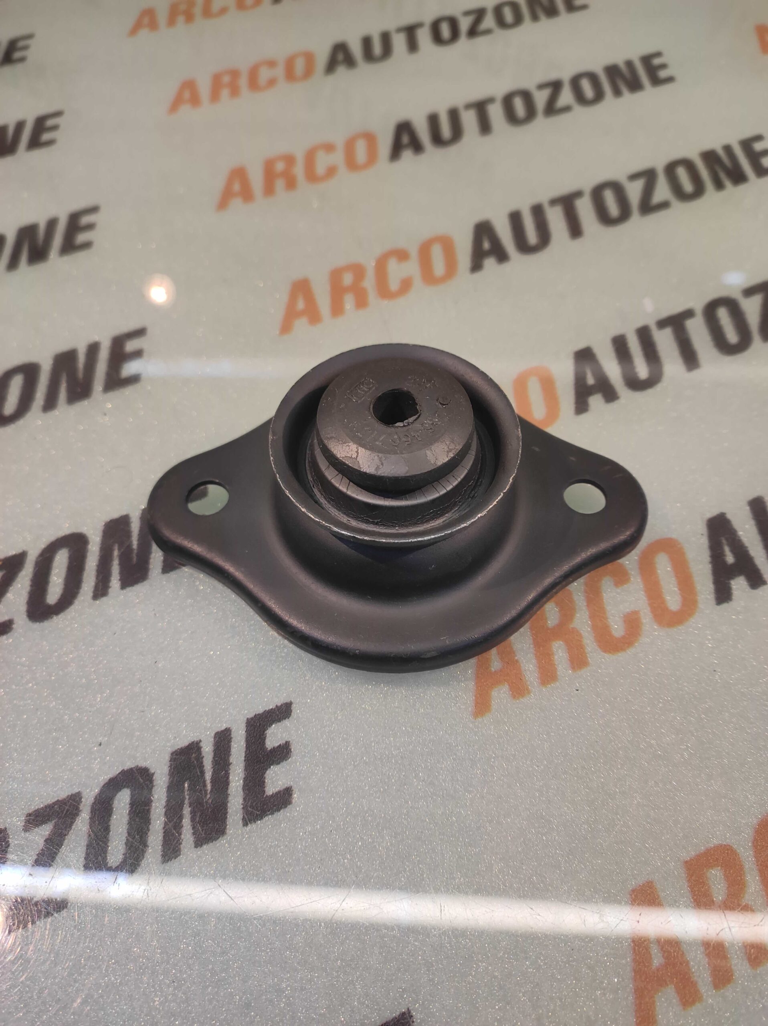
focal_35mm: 17
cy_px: 513
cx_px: 384
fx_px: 504
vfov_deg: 91.1
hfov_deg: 74.7
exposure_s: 1/33
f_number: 1.79
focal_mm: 4.74
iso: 83
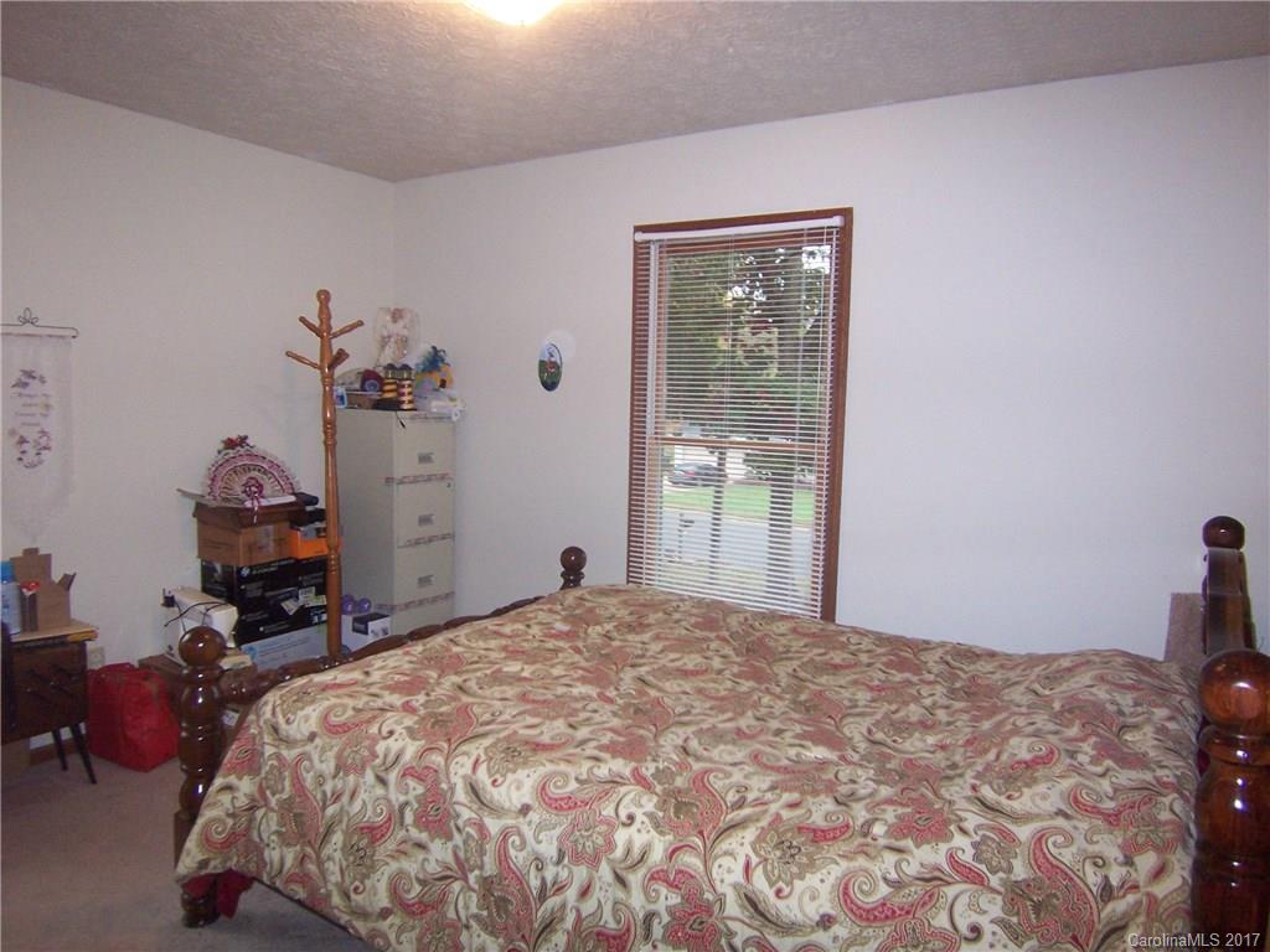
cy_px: 476
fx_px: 844
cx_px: 635
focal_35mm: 23
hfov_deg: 73.9
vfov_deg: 58.9
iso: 200
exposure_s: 1/30
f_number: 2.8
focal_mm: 3.8
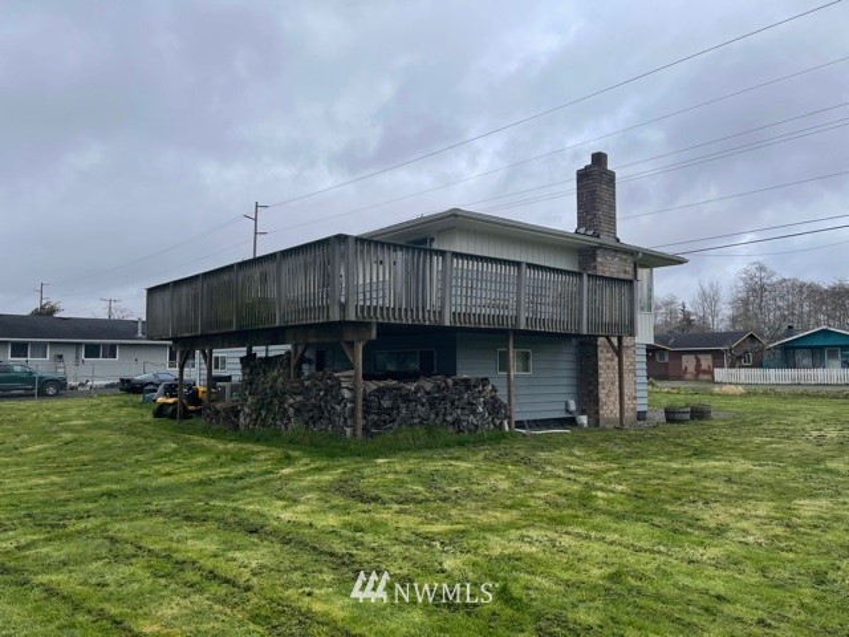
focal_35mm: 26
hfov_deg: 67.3
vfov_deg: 53.1
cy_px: 318
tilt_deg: +4.2
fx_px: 638
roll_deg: +0.0
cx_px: 424
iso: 32
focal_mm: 5.1
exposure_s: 1/3086
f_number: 1.6
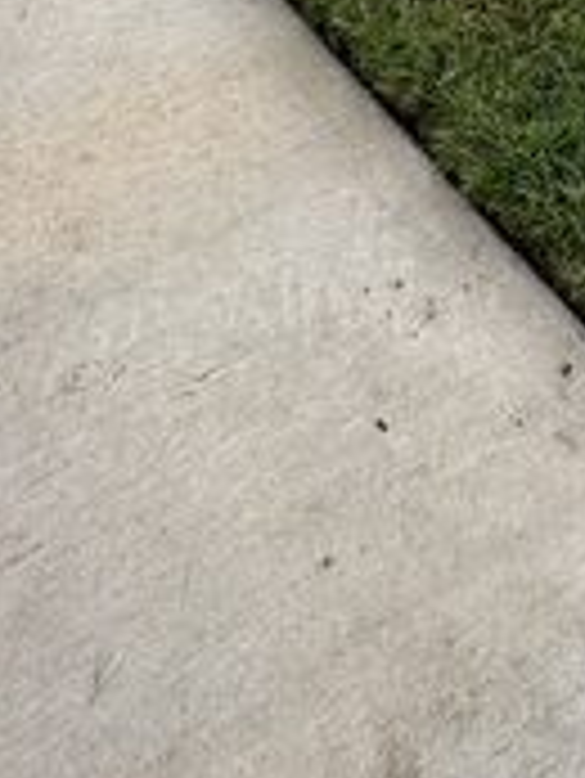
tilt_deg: -20.2
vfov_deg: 23.8
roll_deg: -2.5
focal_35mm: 54
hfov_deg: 25.1
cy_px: -515
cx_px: 644
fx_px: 1215
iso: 40
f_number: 2.2
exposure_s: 1/378
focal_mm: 2.22
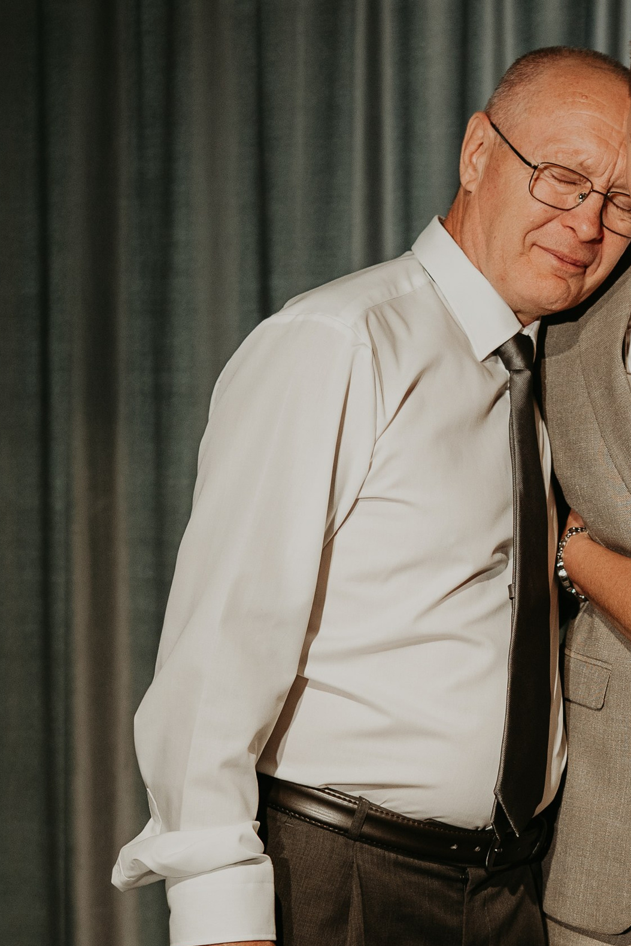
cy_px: 842
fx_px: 2235
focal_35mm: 85
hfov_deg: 15.7
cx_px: 659
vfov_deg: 23.3
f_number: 2
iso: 640
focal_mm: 35
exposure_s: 1/800
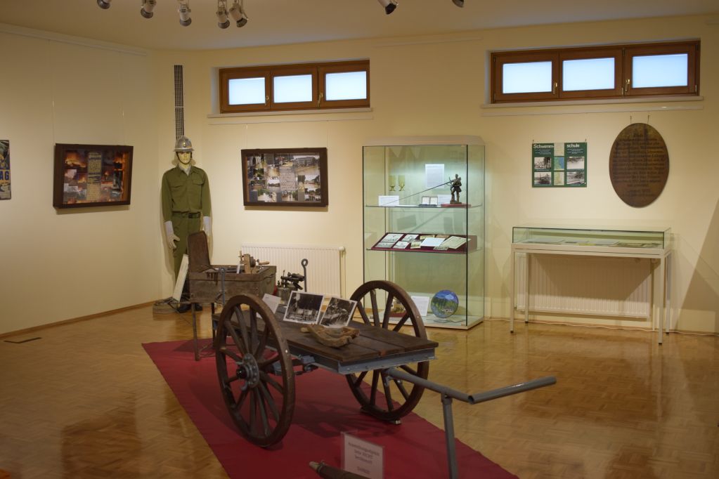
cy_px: 240
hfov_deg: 45.0
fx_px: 869
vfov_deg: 30.8
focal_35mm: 44
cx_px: 360
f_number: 4.2
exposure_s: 1/60
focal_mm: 29
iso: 640
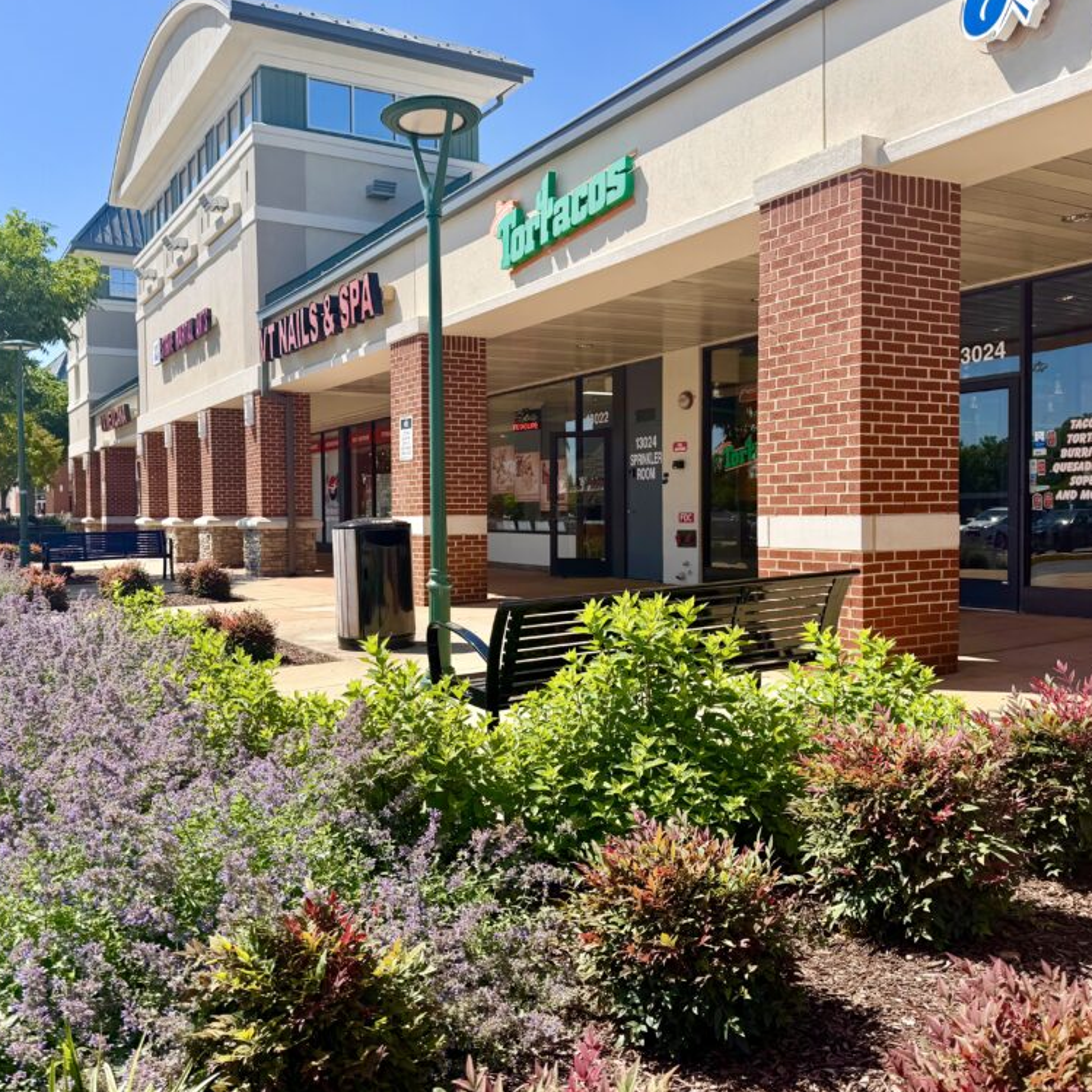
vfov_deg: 55.6
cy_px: 537
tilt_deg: +1.4
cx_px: 471
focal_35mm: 29
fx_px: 1035
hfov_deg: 55.4
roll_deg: -1.4
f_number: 1.78
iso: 80
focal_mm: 6.76
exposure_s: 1/3021
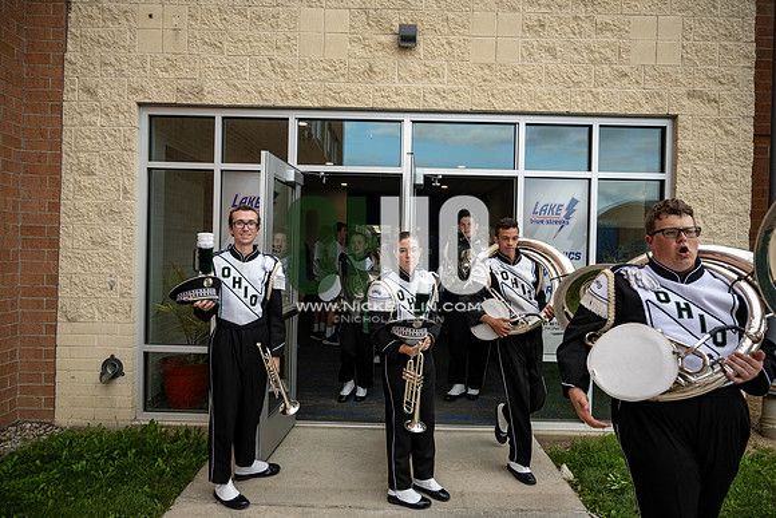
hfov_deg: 73.7
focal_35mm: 24
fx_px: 517
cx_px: 388
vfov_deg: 53.2
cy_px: 259
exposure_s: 1/800
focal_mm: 24
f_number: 4
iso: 400
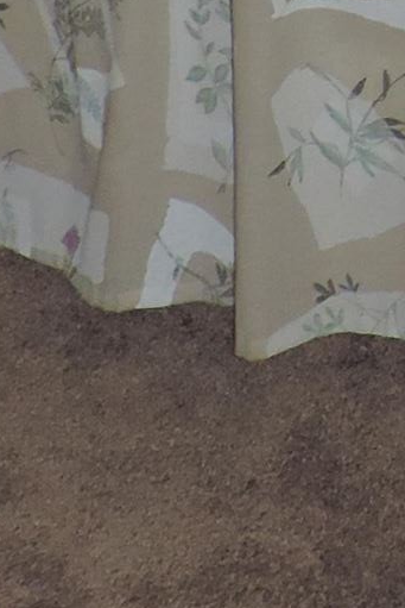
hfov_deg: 8.4
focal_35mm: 150
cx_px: 956
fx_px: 2529
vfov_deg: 12.5
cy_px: -501
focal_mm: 4.3
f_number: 3
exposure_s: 1/30
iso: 200
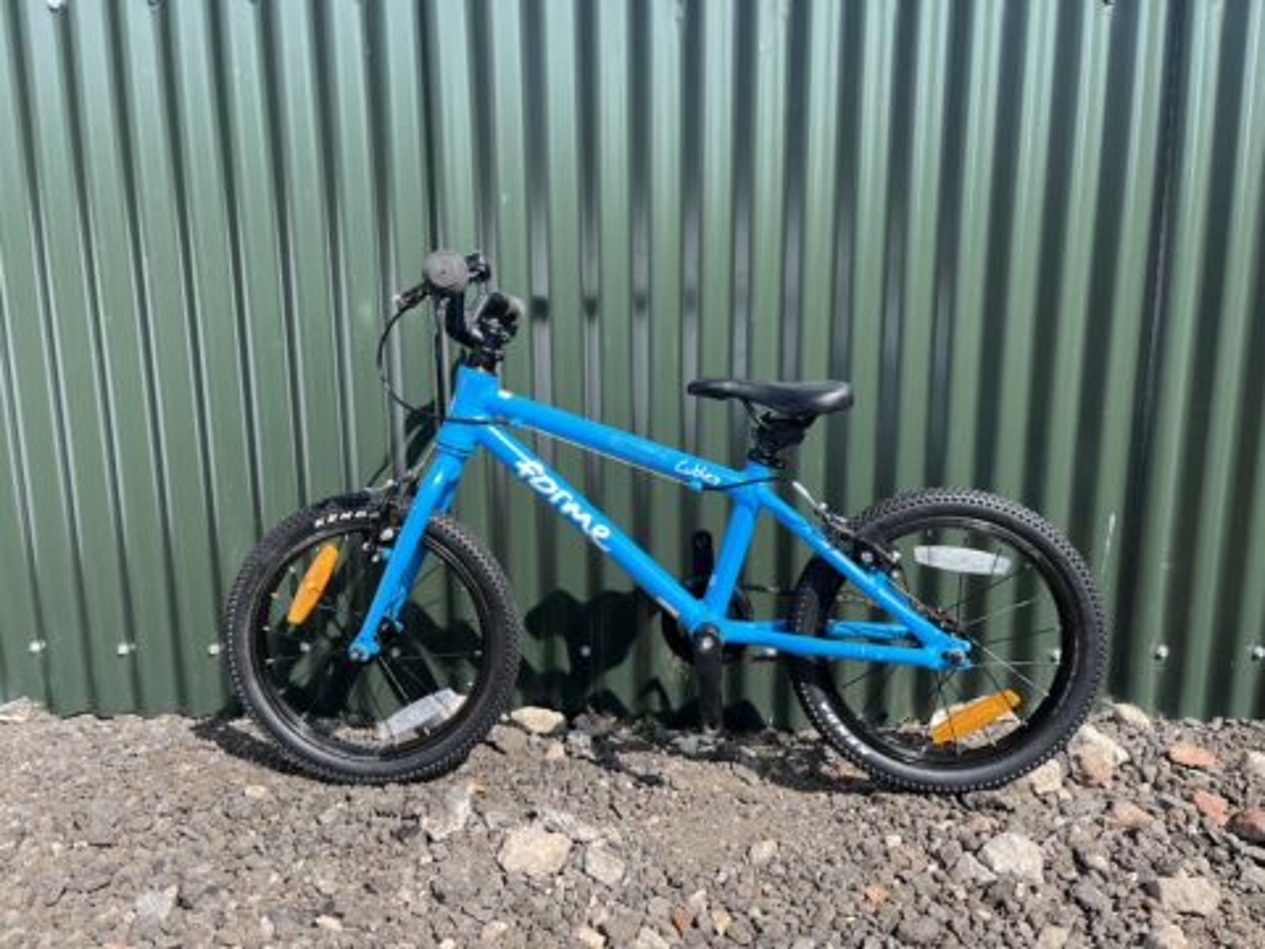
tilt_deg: -11.3
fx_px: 950
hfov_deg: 67.3
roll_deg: -0.6
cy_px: 474
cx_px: 632
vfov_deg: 53.1
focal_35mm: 26
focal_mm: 5.1
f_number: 1.6
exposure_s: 1/1517
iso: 50
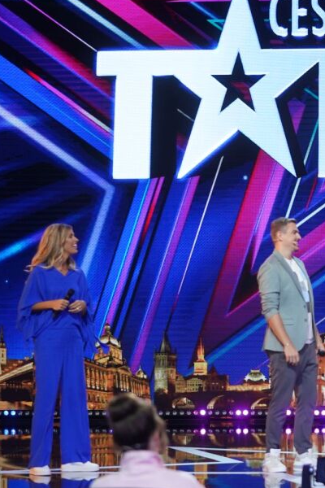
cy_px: 315
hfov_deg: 8.0
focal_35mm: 170
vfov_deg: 12.1
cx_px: 393
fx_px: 2302
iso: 1600
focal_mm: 85
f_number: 2.8
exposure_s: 1/160
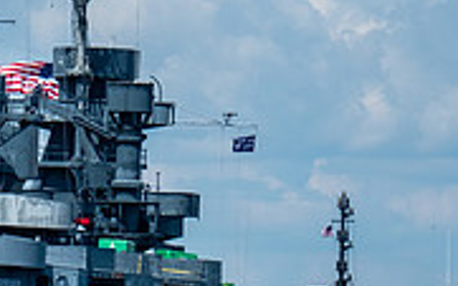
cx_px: -91
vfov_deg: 1.3
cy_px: 14
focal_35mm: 993
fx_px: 12391
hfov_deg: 2.1
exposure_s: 1/1600
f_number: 6.4
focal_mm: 200
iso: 200
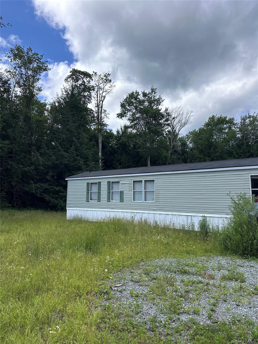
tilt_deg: +7.6
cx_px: 129
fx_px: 239
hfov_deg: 56.8
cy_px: 172
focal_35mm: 24
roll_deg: -0.4
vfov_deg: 71.6
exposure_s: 1/4184
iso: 80
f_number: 1.78
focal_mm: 6.86
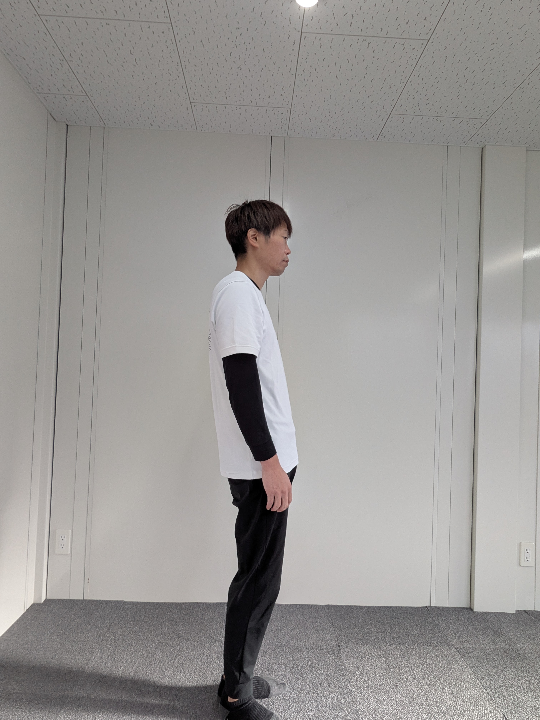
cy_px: 360
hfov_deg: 63.4
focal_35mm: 21
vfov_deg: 79.0
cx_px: 270
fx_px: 437
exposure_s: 1/120
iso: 115
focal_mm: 2.74
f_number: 2.2
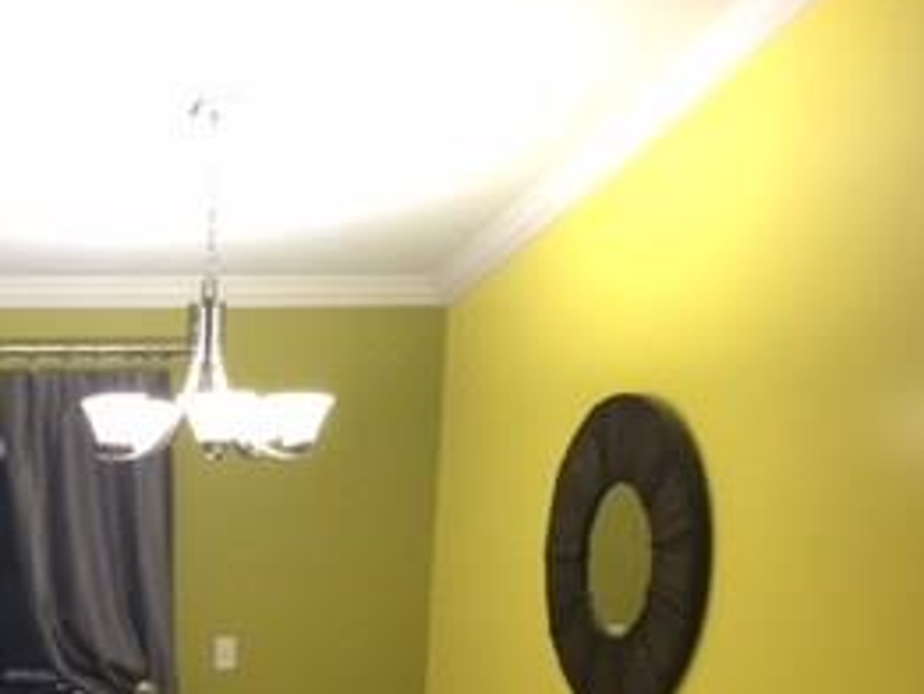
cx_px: -170
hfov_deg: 24.9
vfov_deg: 19.6
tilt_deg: -9.8
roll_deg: -0.3
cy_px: 818
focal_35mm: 71
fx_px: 1896
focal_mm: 4.15
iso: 160
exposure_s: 1/30
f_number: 2.2
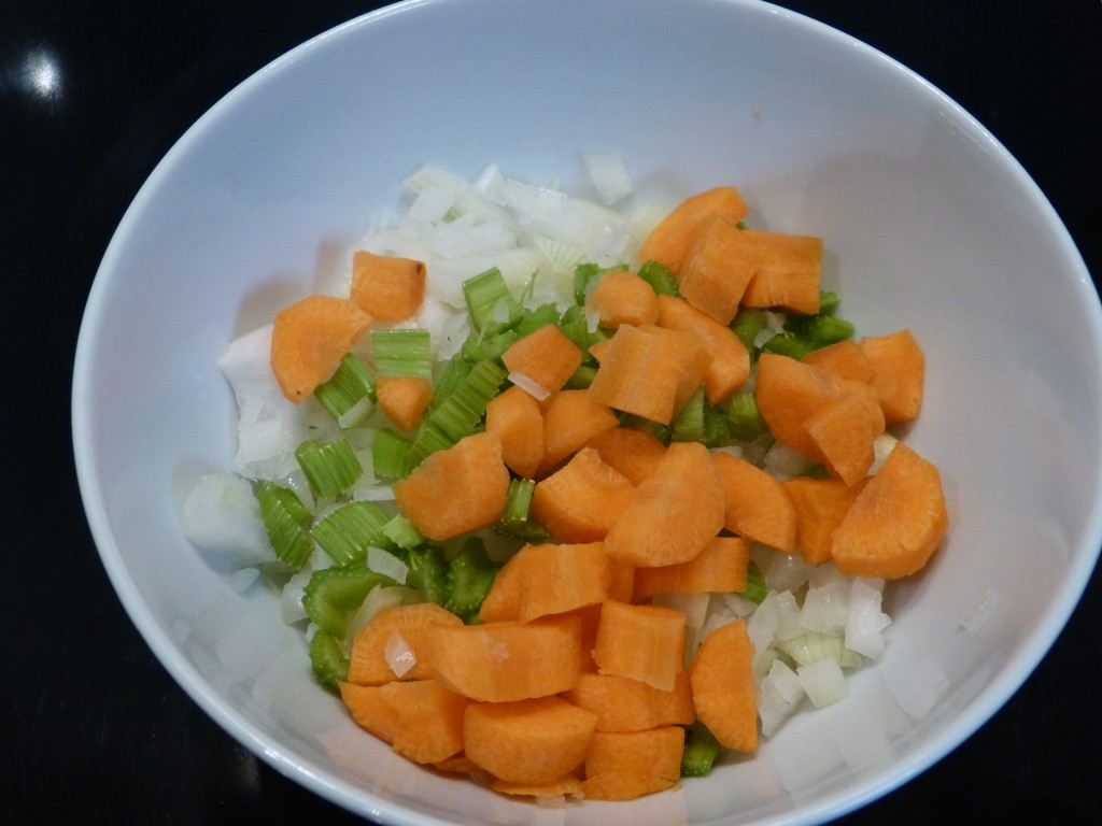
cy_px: 413
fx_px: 1337
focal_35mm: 42
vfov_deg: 34.3
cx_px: 551
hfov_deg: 44.8
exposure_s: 1/40
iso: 400
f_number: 3.1
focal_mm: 7.3
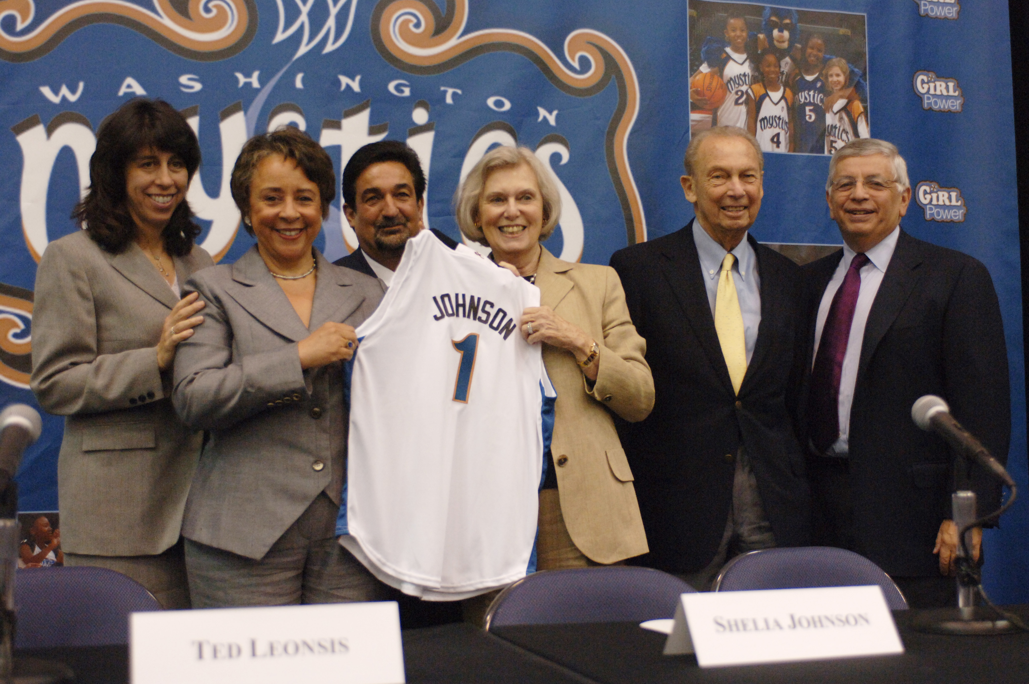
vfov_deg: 26.4
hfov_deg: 38.9
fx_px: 1456
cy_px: 342
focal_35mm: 51
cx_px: 514
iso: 800
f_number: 2.8
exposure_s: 1/320
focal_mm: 34
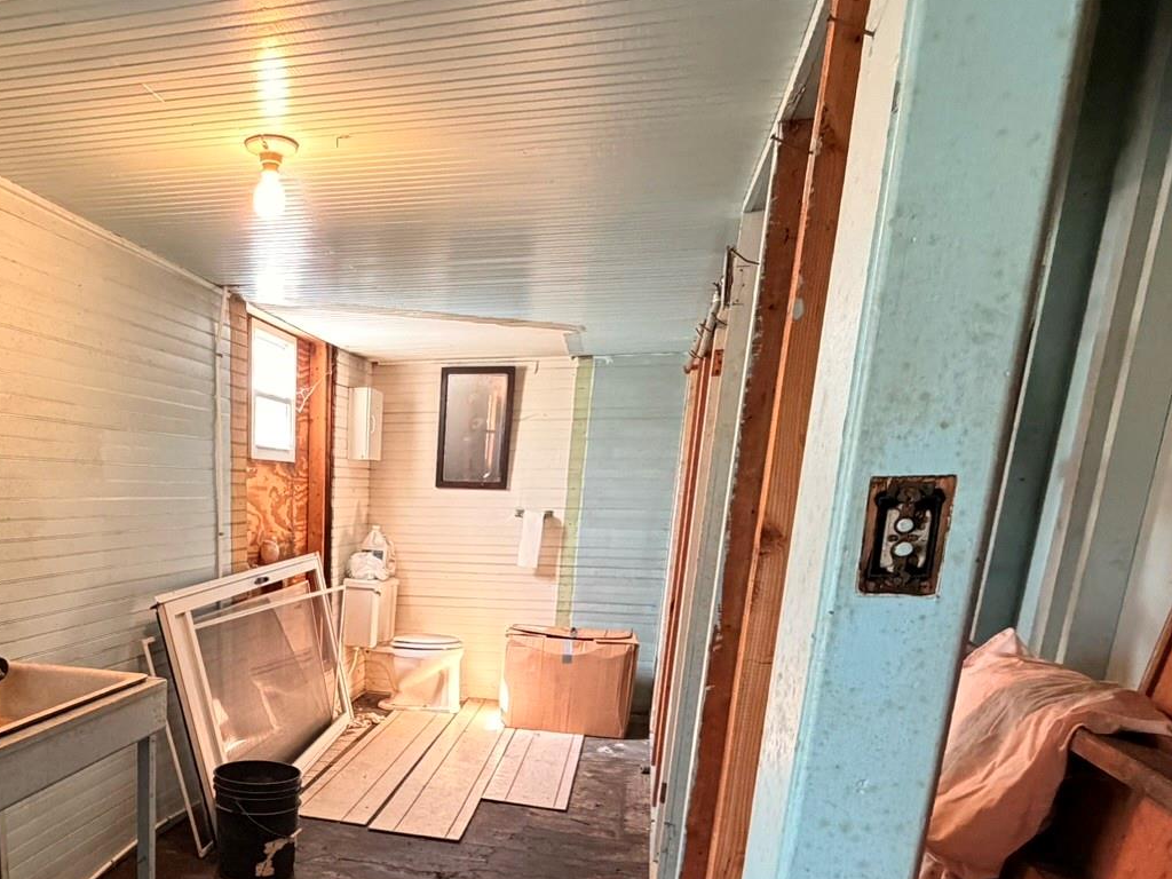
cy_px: 743
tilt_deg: -15.5
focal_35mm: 28
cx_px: 294
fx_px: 948
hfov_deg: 60.0
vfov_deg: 46.3
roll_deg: -1.3
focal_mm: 2.22
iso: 640
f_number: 2.2
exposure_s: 1/60
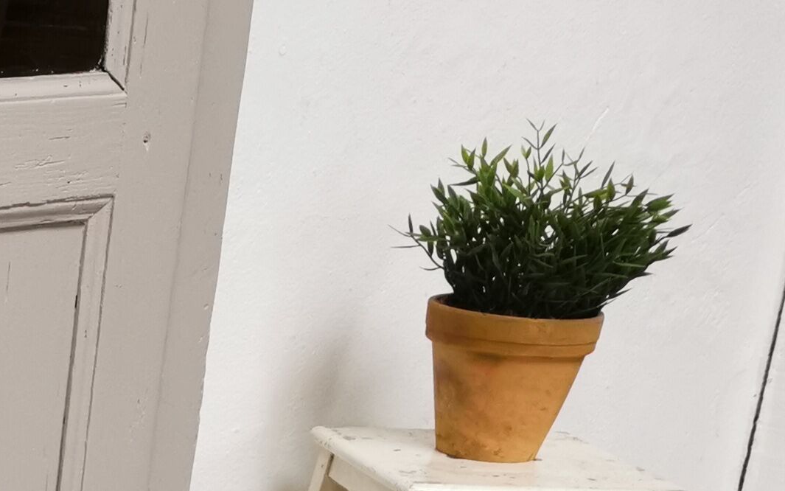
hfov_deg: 18.6
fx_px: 2097
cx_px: -418
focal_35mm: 98
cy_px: 749
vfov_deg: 12.6
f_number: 1.8
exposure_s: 1/100
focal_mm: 5.58
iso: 200
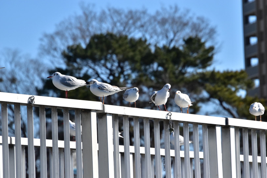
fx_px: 2225
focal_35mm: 300
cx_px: 134
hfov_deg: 6.9
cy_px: 89
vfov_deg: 4.6
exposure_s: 1/3200
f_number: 7.1
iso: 800
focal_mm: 200
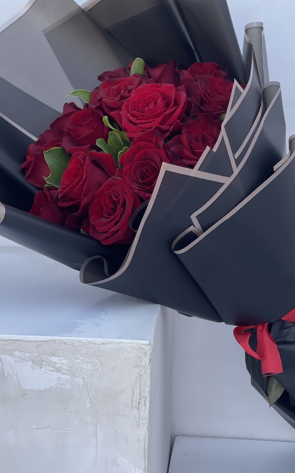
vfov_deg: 21.2
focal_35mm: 98
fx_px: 1261
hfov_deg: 13.3
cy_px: 211
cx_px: 157
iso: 20
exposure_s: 1/255
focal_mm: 7.5
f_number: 2.2
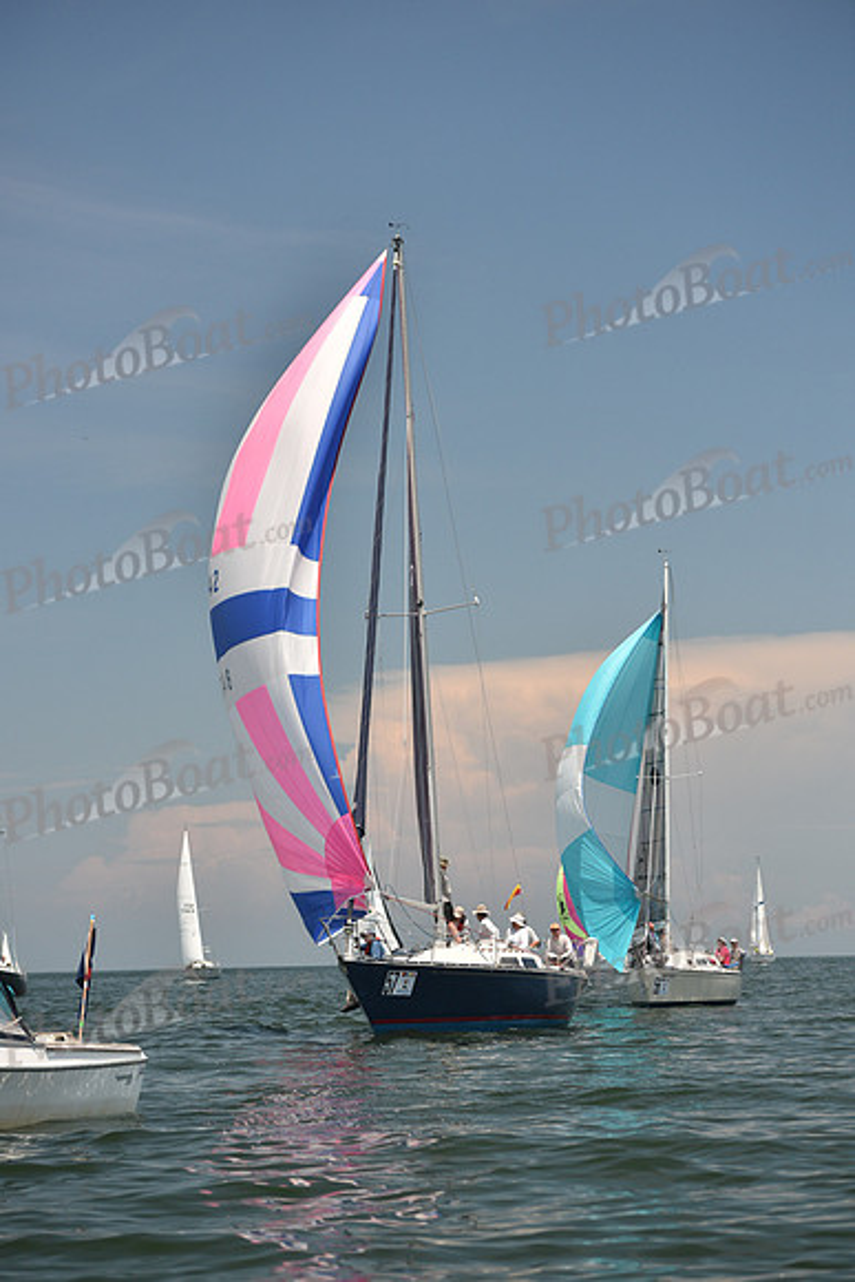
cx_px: 428
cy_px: 641
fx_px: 3489
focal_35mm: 98
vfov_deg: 20.8
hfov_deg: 14.0
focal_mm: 98
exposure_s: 1/2000
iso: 320
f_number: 4
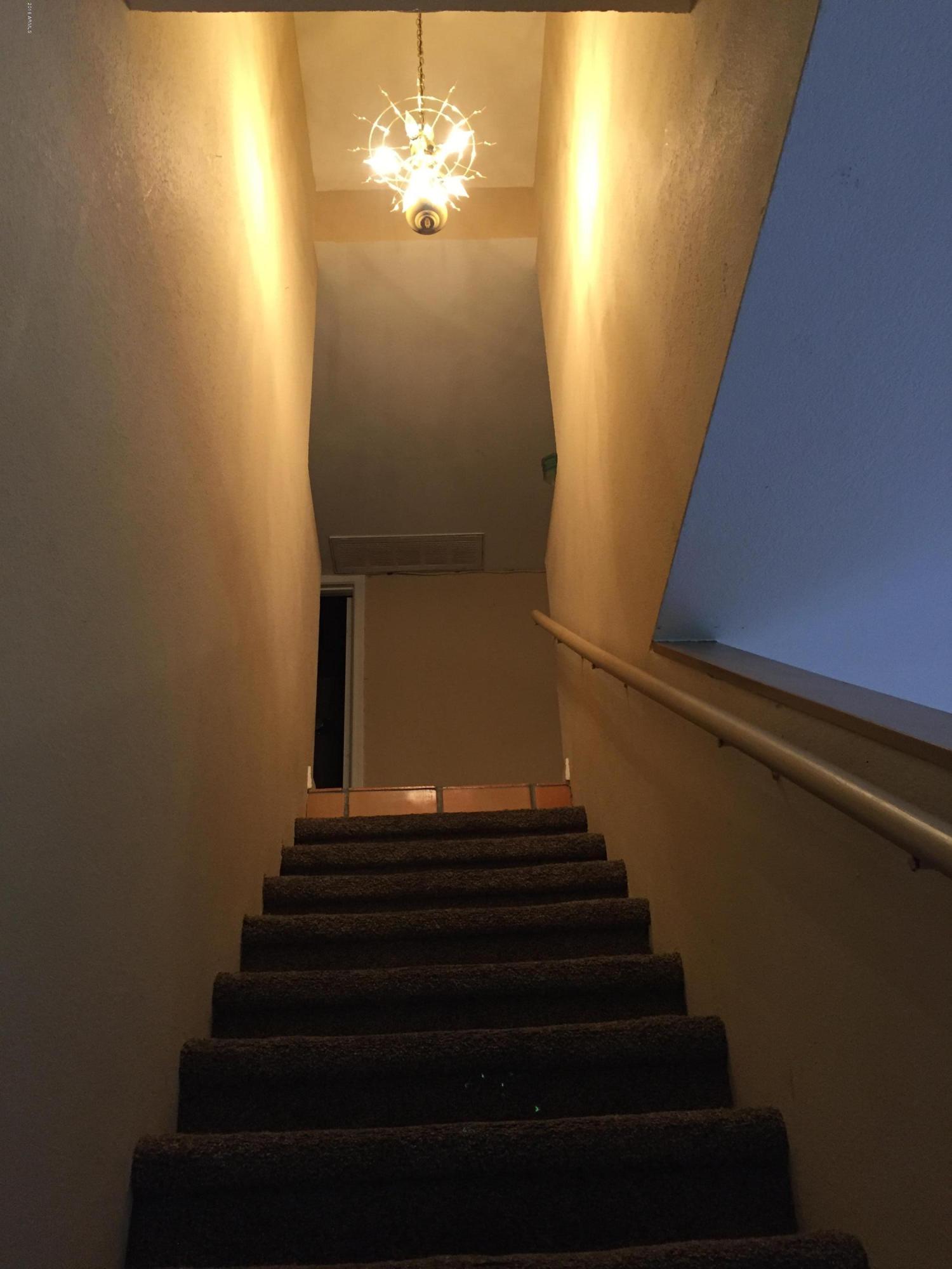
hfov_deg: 48.2
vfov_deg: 61.7
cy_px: 634
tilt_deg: +33.1
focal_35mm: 29
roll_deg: +3.7
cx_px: 476
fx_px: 1063
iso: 125
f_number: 2.2
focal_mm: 4.15
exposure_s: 1/30
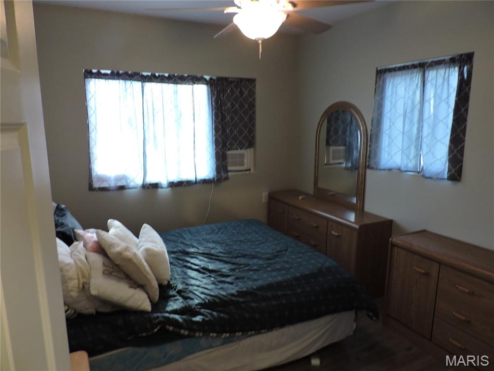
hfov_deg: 71.6
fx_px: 343
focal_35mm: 24
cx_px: 247
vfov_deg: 56.8
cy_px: 186
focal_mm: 4.3
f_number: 3
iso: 400
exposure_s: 1/30
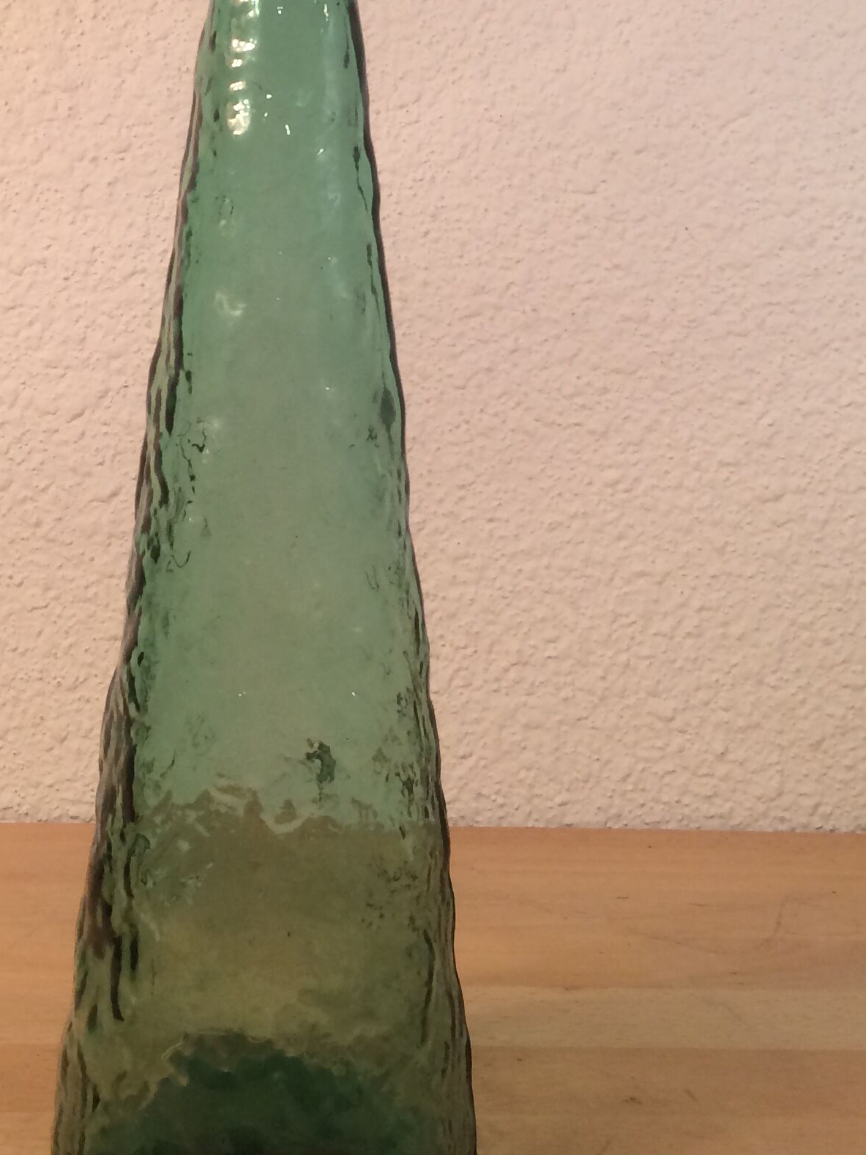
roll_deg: +0.2
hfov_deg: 24.3
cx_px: 283
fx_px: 2002
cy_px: 125
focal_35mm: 60
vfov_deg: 30.8
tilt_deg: -0.8
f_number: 2.2
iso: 40
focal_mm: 4.15
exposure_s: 1/33
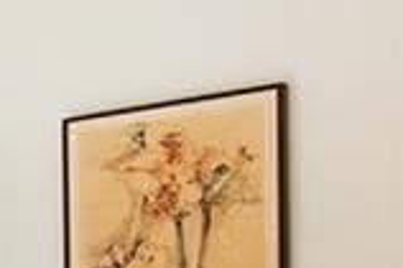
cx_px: -492
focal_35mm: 91
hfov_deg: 15.5
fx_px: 1018
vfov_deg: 14.5
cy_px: 318
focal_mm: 14
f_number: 11
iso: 400
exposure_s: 1/320
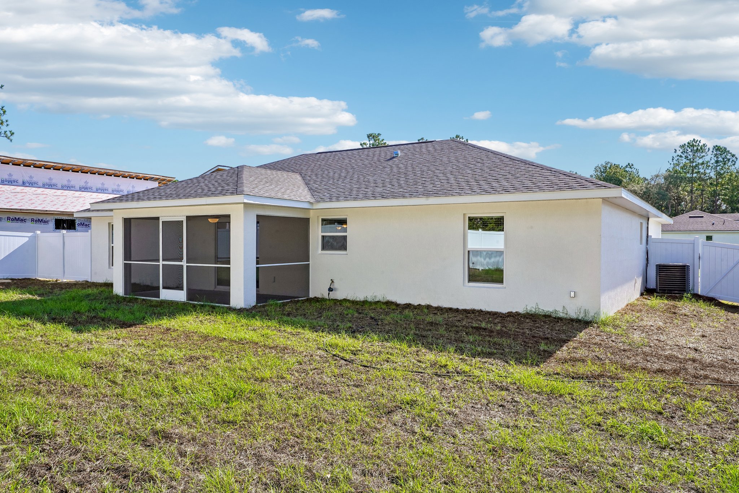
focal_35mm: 25
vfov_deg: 51.3
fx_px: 513
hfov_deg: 71.5
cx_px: 370
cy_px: 246
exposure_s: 1/40
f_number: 20
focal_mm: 25
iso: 100
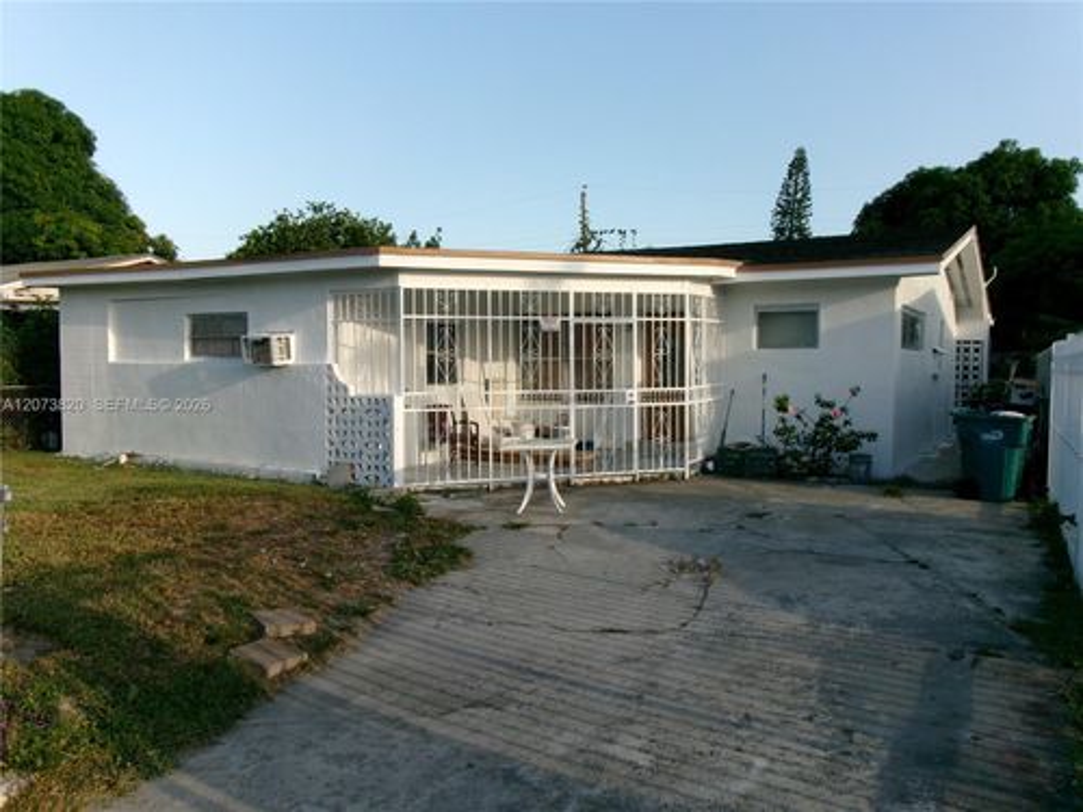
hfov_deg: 63.4
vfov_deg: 49.7
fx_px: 876
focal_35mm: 28
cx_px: 542
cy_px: 406
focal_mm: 5.1
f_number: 10.8
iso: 100
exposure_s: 1/70
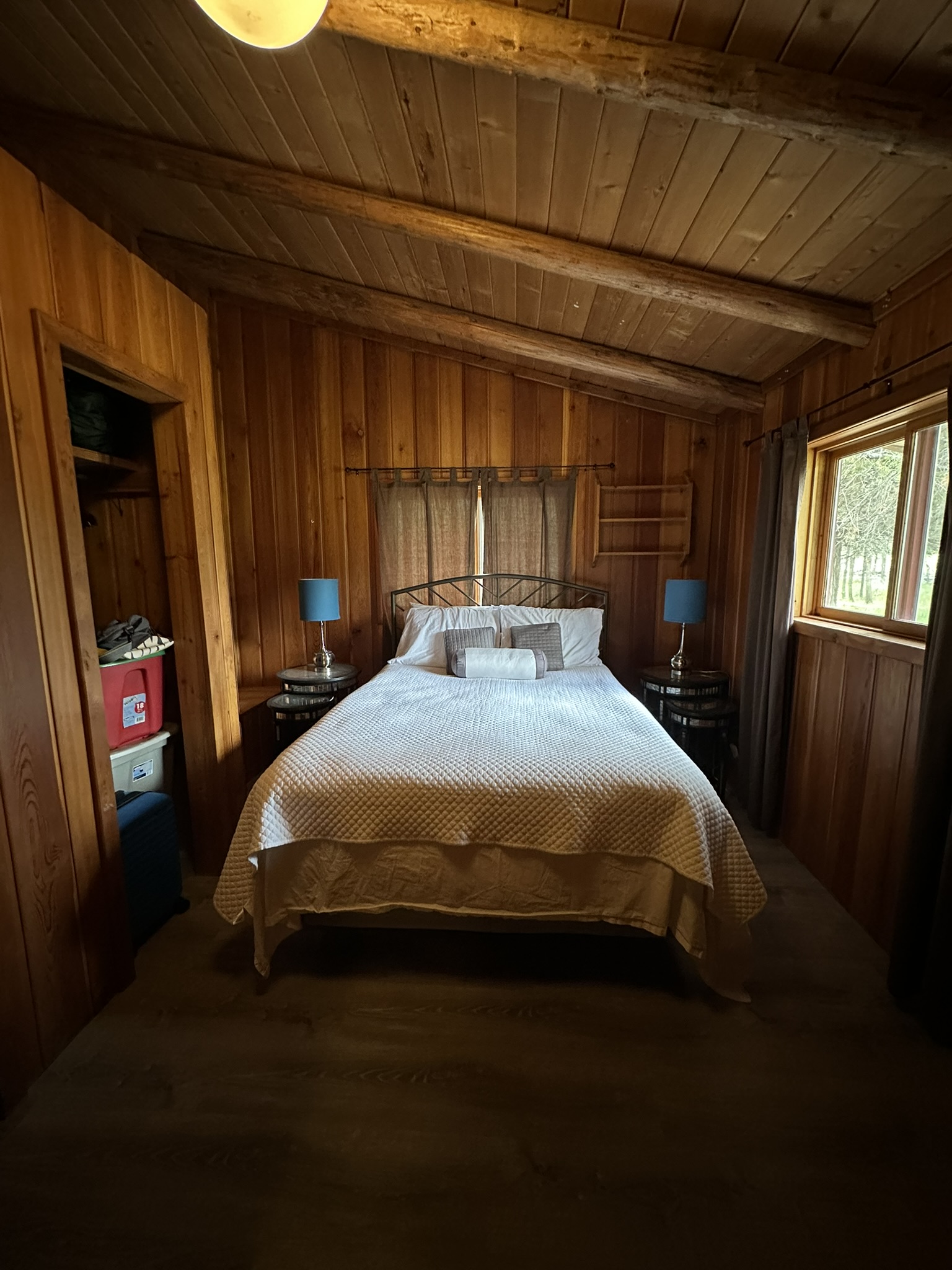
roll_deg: +0.0
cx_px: 476
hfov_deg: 85.7
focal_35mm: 14
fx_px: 513
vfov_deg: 102.1
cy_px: 635
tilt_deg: -6.9
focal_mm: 2.22
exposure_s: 1/60
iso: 500
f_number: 2.2
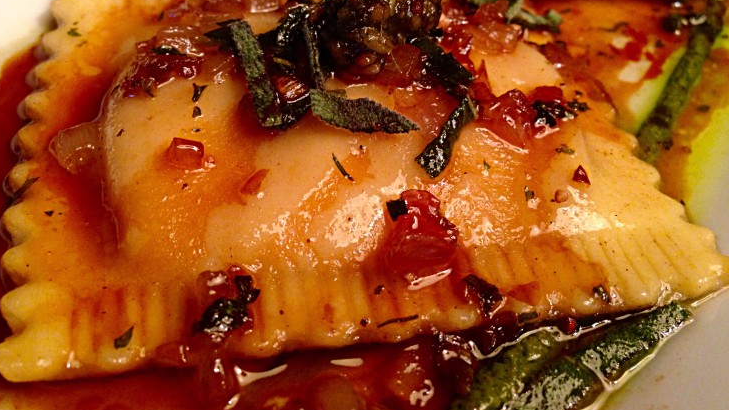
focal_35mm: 37
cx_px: 360
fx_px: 715
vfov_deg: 31.9
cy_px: 162
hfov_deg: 54.0
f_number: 2.4
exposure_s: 1/20
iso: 160
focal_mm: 4.12
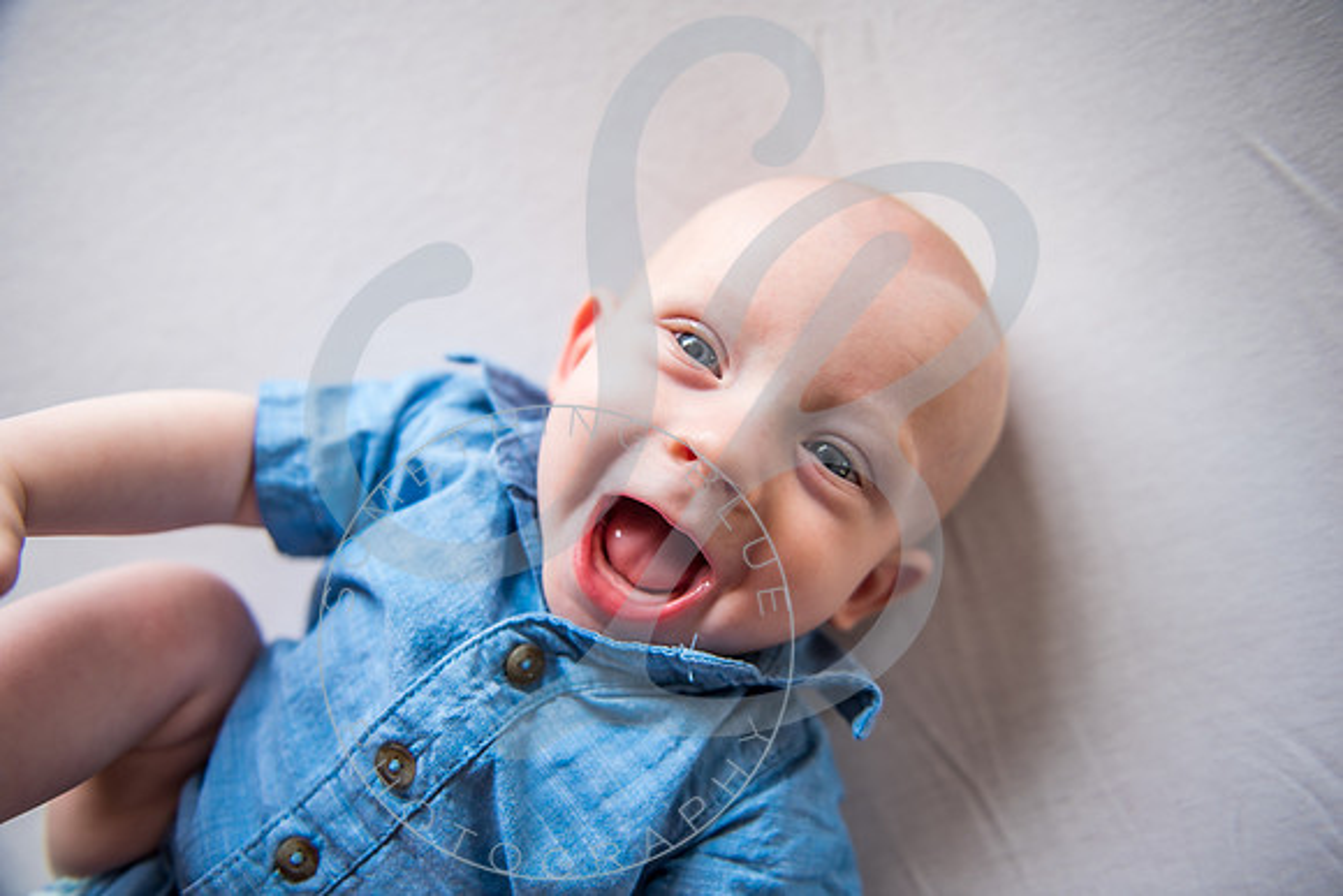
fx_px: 1082
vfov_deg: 45.0
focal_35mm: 29
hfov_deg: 63.6
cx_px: 672
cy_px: 448
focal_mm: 29
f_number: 2.8
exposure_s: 1/125
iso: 100
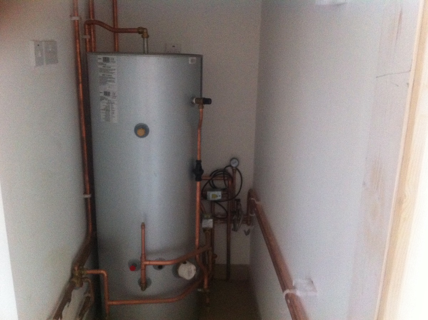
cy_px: 160
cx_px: 214
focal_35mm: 35
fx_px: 432
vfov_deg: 40.6
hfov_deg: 52.7
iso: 500
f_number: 2.8
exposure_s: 1/15
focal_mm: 3.85
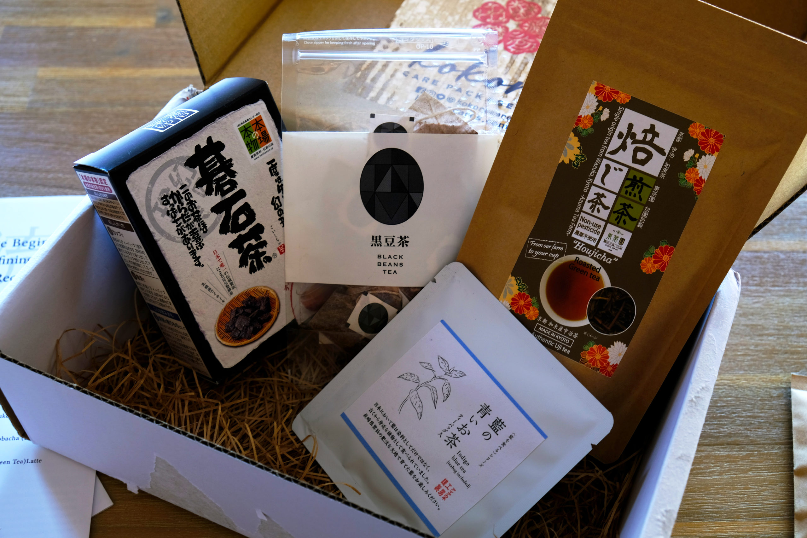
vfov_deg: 29.9
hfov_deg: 43.6
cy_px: 269
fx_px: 1009
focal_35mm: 45
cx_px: 404
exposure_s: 1/8
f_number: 5.6
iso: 100
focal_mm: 30.2
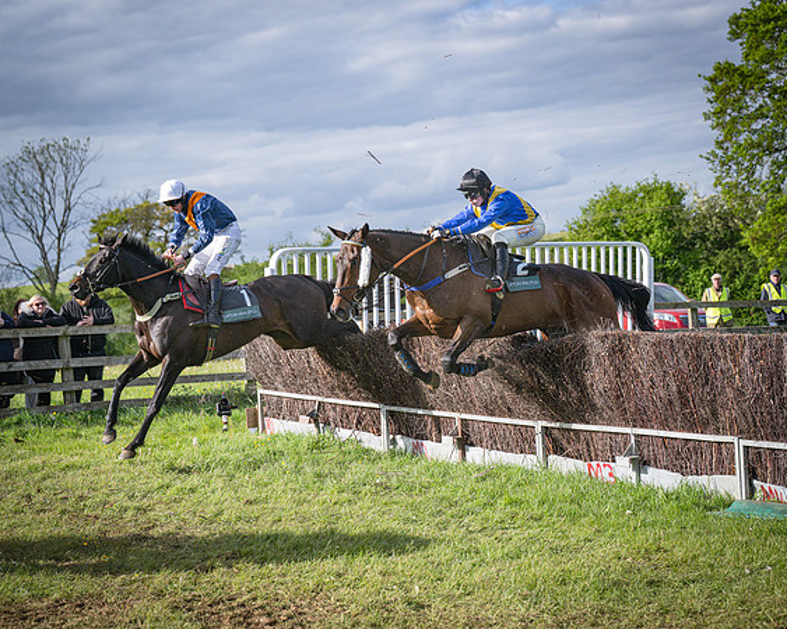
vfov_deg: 19.4
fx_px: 1836
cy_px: 314
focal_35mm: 79
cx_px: 394
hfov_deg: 24.2
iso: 400
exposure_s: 1/3200
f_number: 4
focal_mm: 70
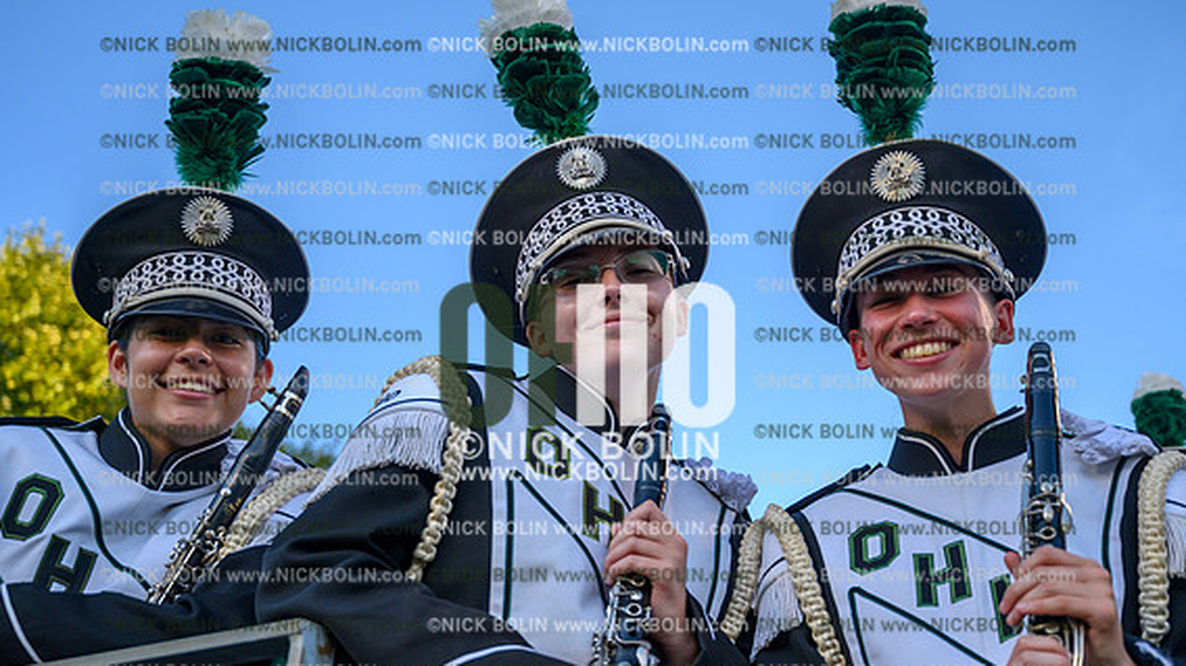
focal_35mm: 46
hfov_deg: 44.6
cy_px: 382
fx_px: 1446
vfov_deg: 25.9
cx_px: 587
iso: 100
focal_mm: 43
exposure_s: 1/400
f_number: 4
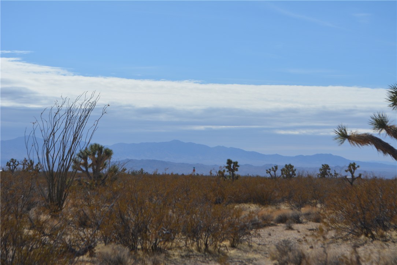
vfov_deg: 17.5
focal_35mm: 78
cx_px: 198
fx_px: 861
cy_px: 132
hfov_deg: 26.0
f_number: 8
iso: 280
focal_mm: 52
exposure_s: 1/2000
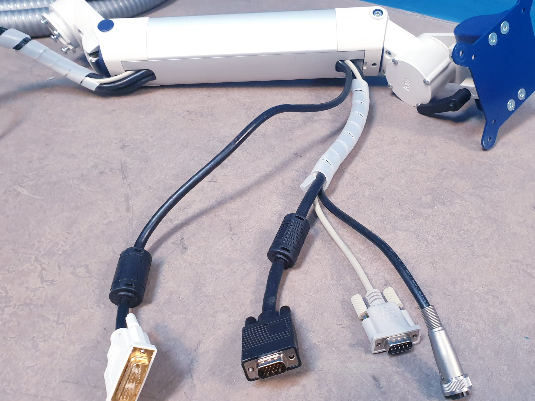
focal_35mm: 31
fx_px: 479
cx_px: 314
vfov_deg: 45.4
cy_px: 205
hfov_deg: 58.0
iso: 250
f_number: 2.4
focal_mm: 4.3
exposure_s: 1/50
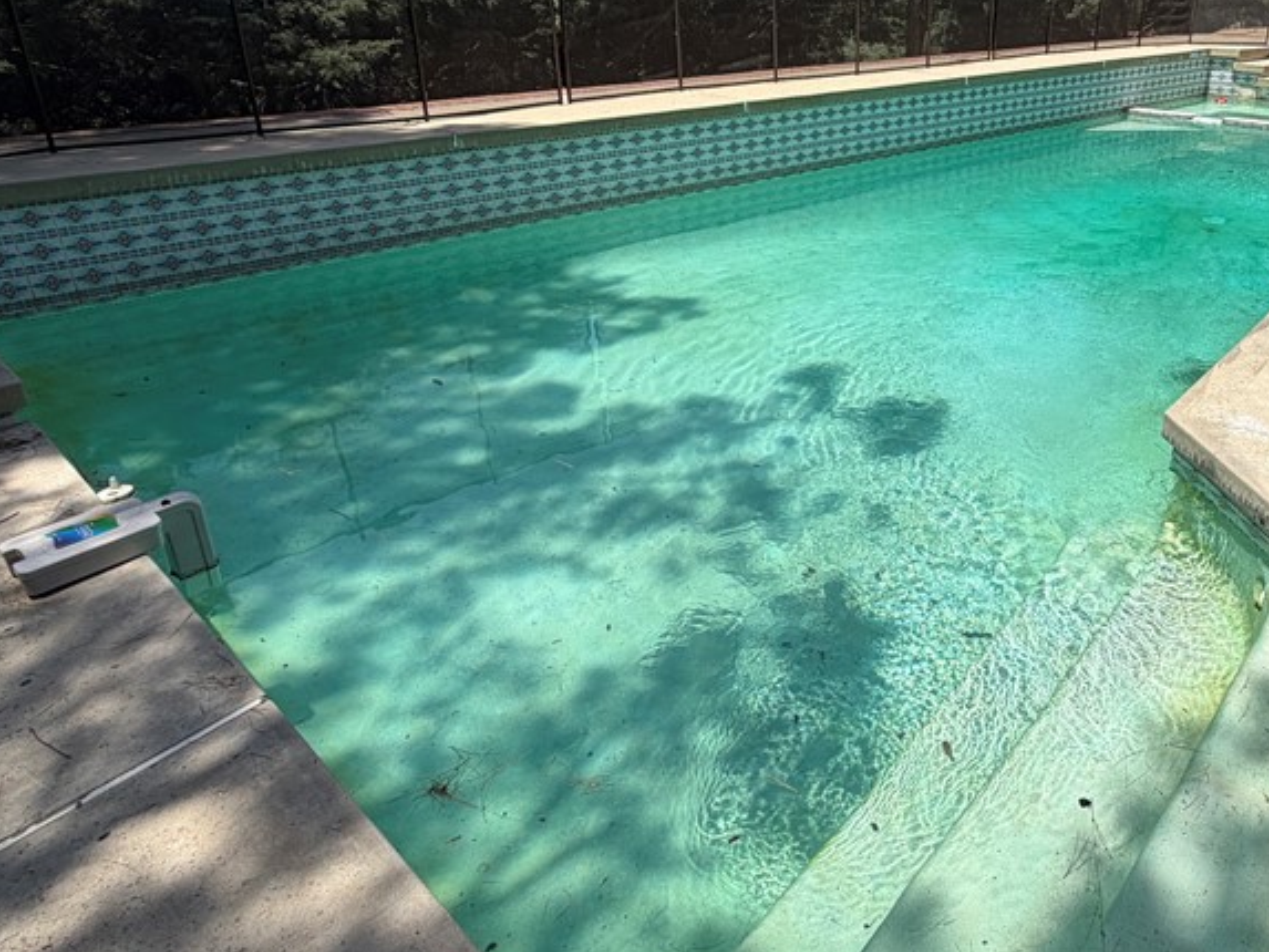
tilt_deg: -20.2
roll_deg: +1.4
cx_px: 873
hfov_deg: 67.0
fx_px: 917
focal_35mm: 25
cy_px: 306
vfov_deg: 53.6
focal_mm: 2.22
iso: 20
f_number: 2.2
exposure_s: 1/770
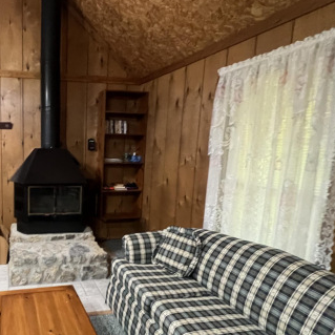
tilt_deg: -9.8
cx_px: 70
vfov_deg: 64.8
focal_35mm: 24
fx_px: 263
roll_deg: -1.3
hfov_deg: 60.1
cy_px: 189
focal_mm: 1.57
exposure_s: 1/40
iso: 640
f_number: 1.8
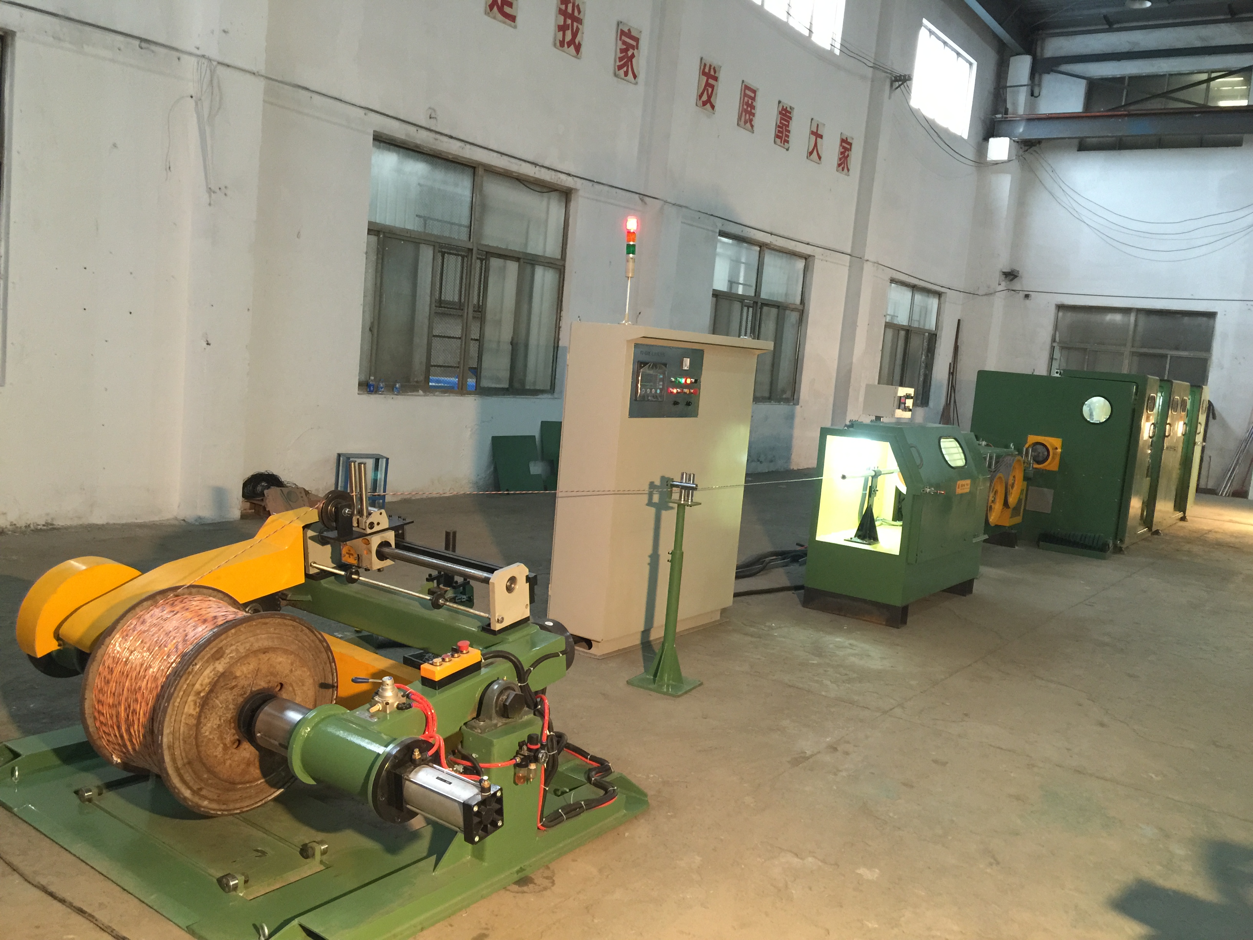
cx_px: 626
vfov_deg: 48.2
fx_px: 1050
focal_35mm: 29
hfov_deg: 61.7
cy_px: 470
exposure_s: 1/10
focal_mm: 4.15
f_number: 2.2
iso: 125
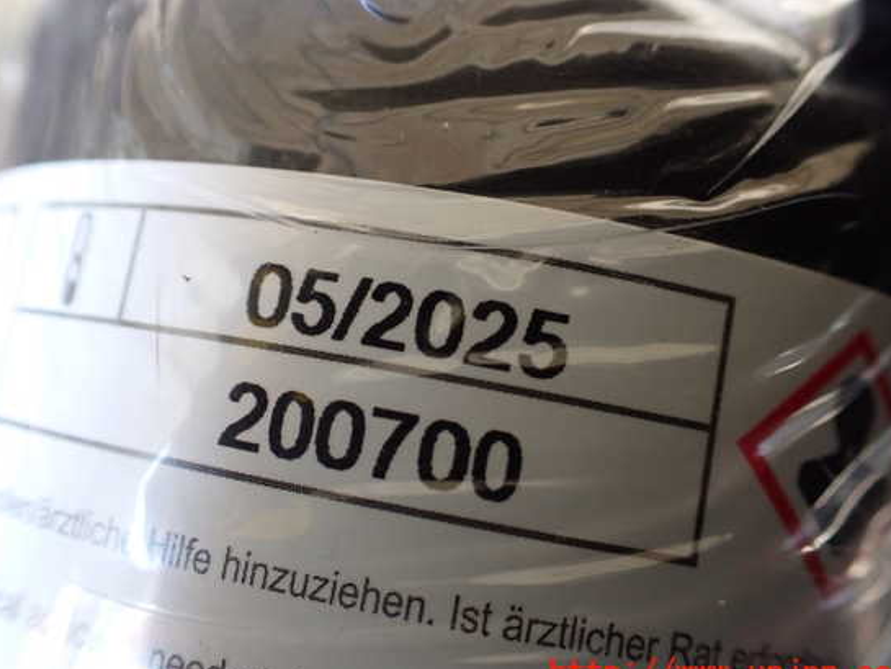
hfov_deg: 55.3
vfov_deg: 43.0
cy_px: 327
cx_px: 428
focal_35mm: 33
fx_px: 850
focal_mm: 5.4
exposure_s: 1/125
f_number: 2.3
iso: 640
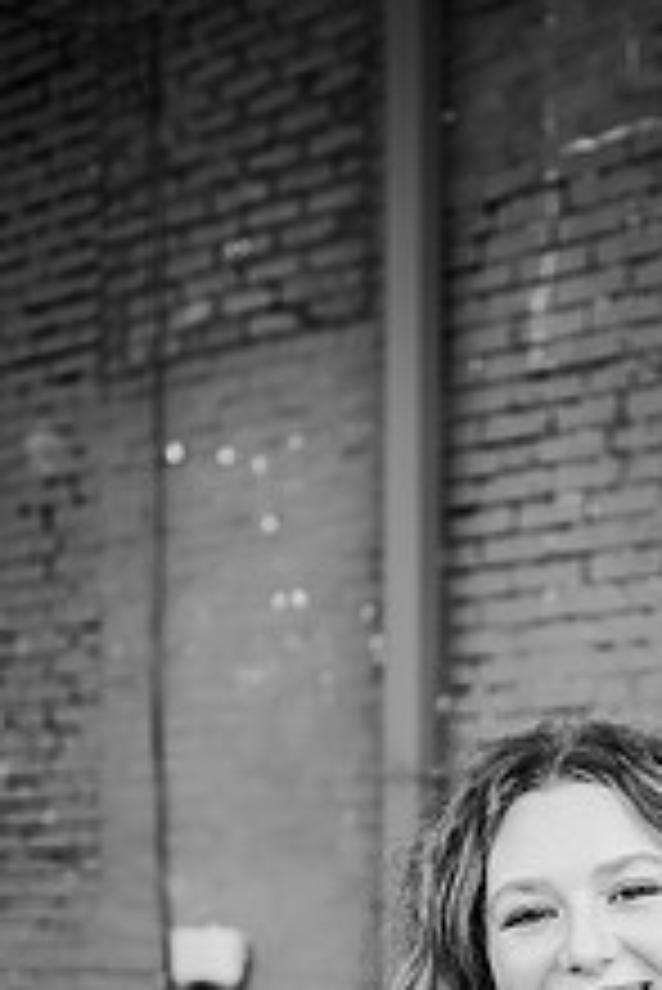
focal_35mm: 49
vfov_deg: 36.2
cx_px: 639
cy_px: 999
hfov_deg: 26.3
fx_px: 1349
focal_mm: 24
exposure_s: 1/400
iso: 125
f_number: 2
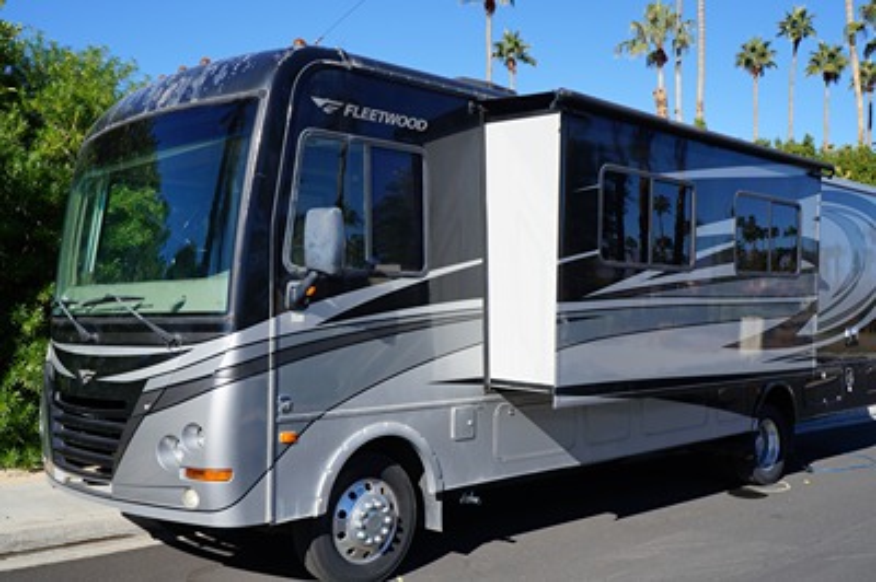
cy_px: 291
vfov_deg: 38.3
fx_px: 839
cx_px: 438
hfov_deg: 55.1
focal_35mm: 34
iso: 200
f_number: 13
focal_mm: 23
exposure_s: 1/250
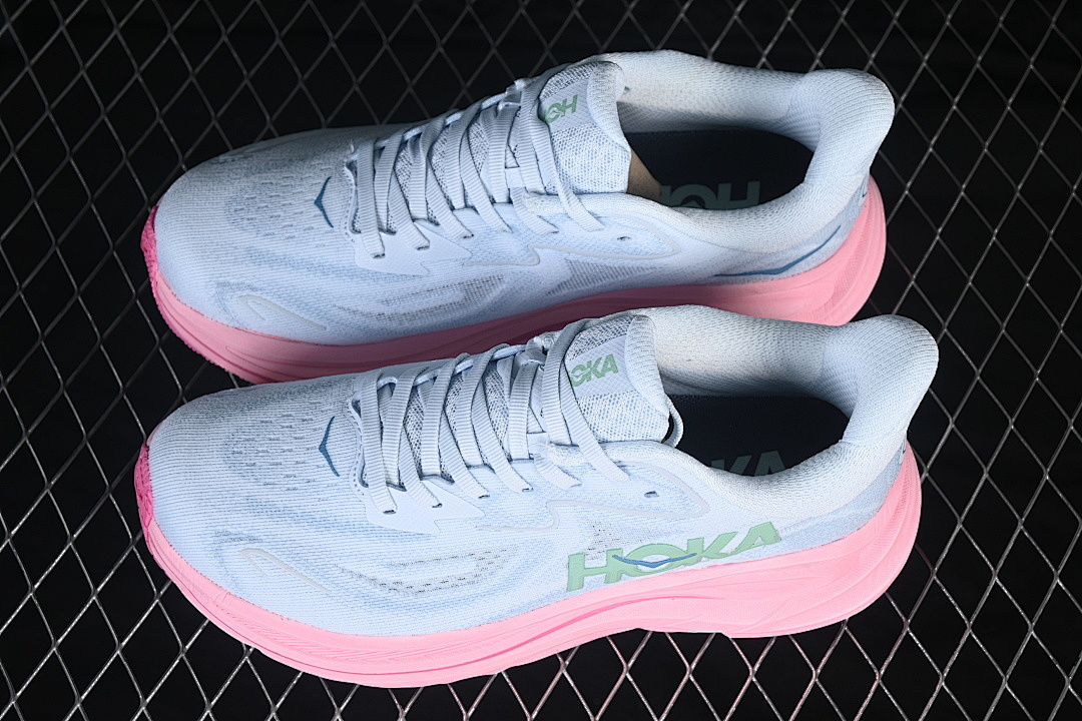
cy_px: 360
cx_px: 541
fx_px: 2254
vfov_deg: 18.2
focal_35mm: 75
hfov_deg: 27.0
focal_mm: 50
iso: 160
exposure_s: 1/80
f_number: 7.1
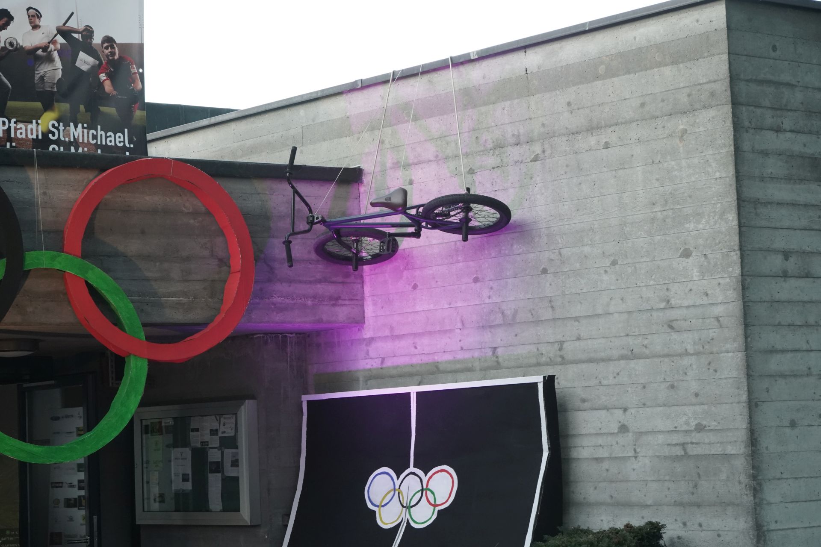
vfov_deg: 19.5
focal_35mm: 70
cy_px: 274
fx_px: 1596
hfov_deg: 28.8
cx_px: 410
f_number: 14
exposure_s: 1/60
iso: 4000
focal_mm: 70
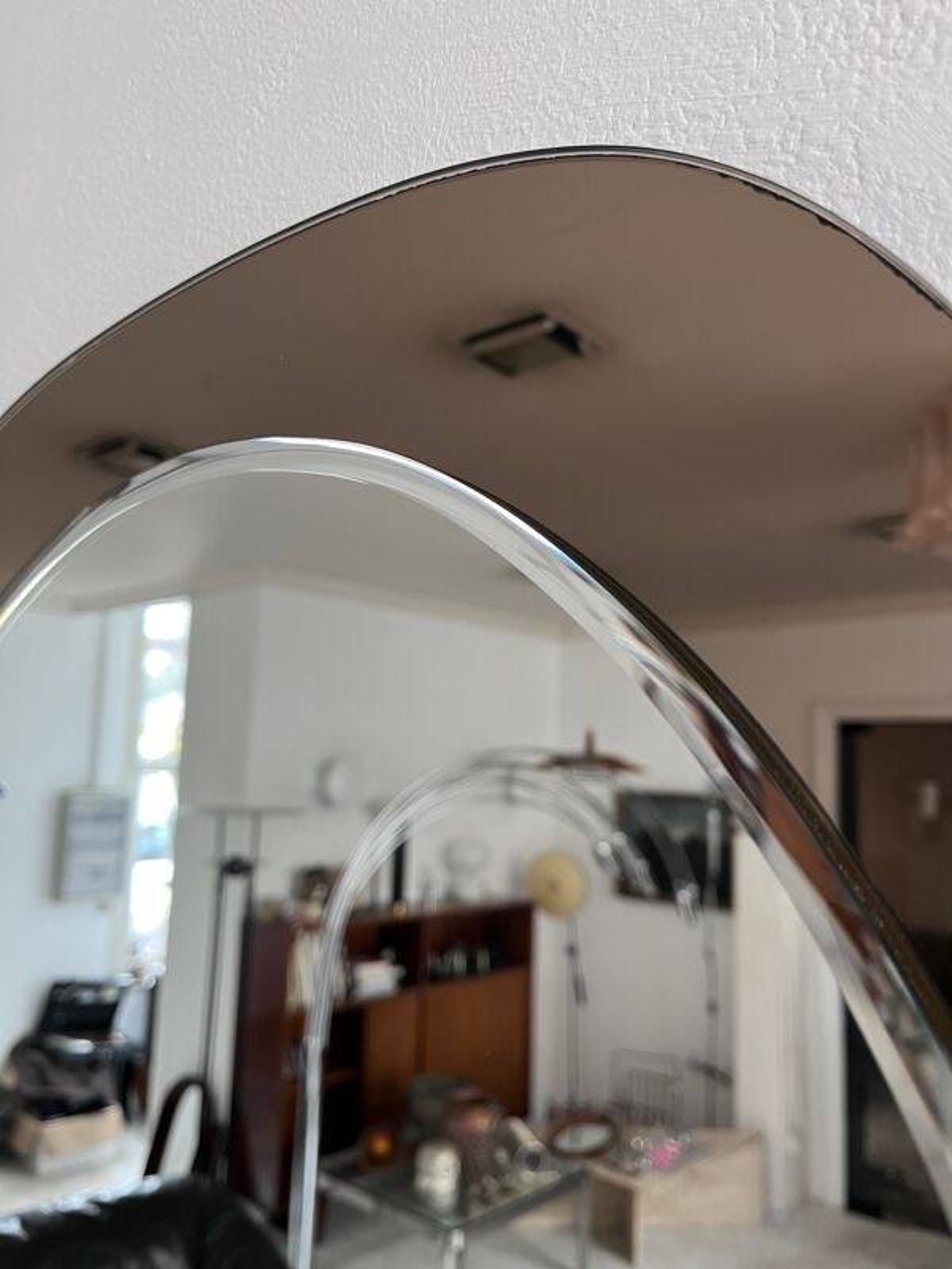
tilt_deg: +8.6
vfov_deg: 67.3
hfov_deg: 53.1
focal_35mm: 26
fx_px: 953
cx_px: 476
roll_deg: -2.4
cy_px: 634
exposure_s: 1/50
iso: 100
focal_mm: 5.1
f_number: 1.6
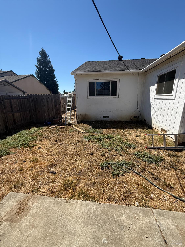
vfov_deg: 102.1
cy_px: 124
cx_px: 92
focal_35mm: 14
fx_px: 100
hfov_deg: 85.7
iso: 50
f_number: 2.2
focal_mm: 2.22
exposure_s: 1/1795
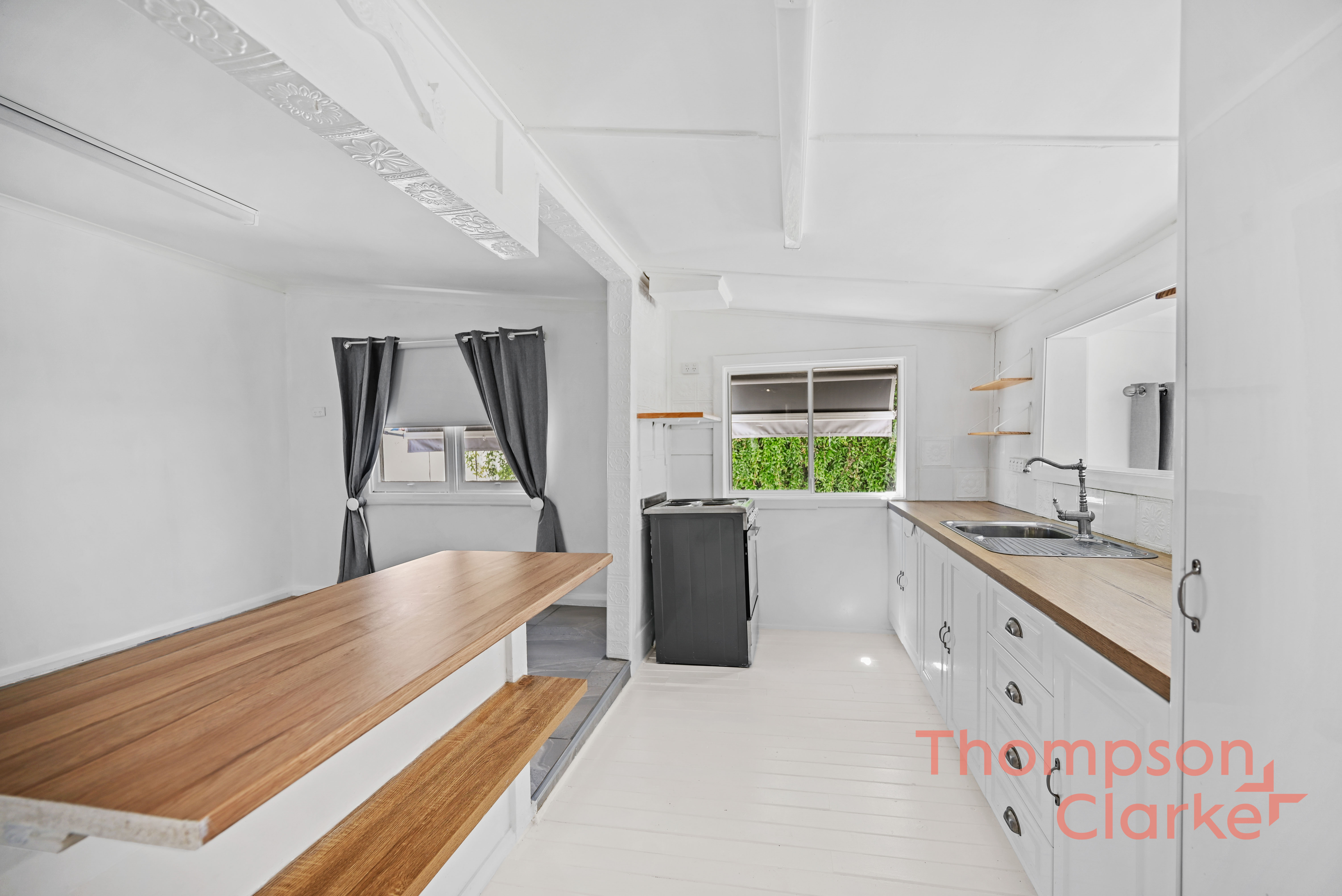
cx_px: 671
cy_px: 448
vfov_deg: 81.3
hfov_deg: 104.2
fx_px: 522
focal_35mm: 14
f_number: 4
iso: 100
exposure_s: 1/13
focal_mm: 14
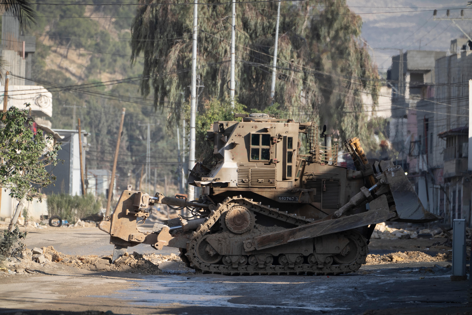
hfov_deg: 3.7
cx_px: 236
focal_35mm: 560
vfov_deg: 2.5
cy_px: 158
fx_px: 7341
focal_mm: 560
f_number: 9
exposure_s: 1/640
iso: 400
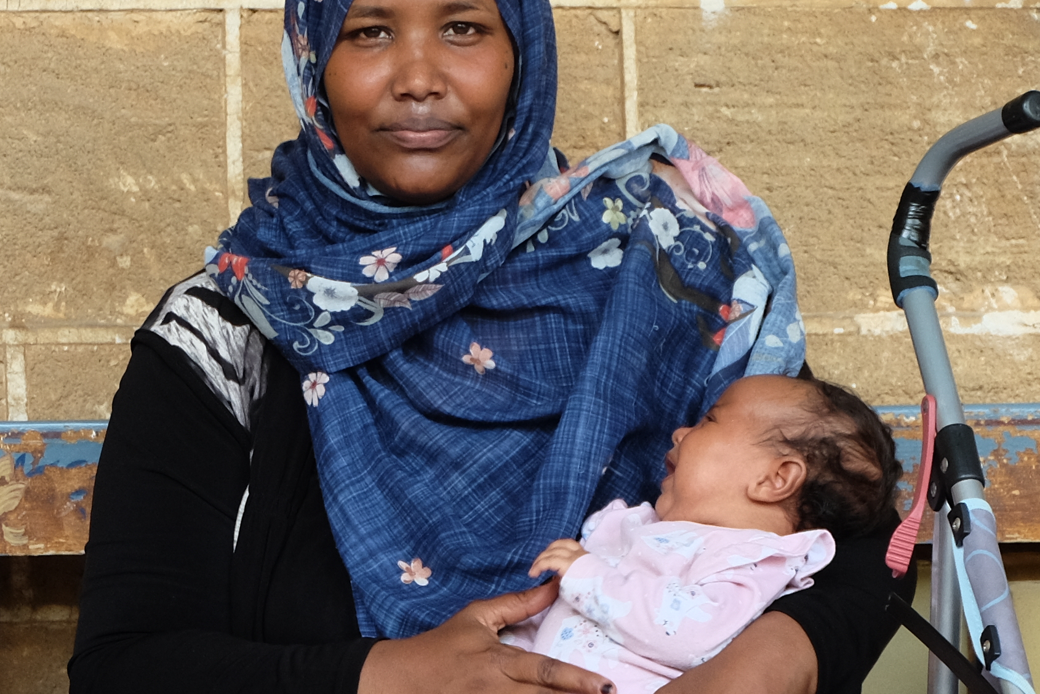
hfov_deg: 12.2
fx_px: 4853
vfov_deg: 8.1
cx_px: 400
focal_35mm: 168
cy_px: 30
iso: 800
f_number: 5.3
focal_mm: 38.7
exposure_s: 1/110
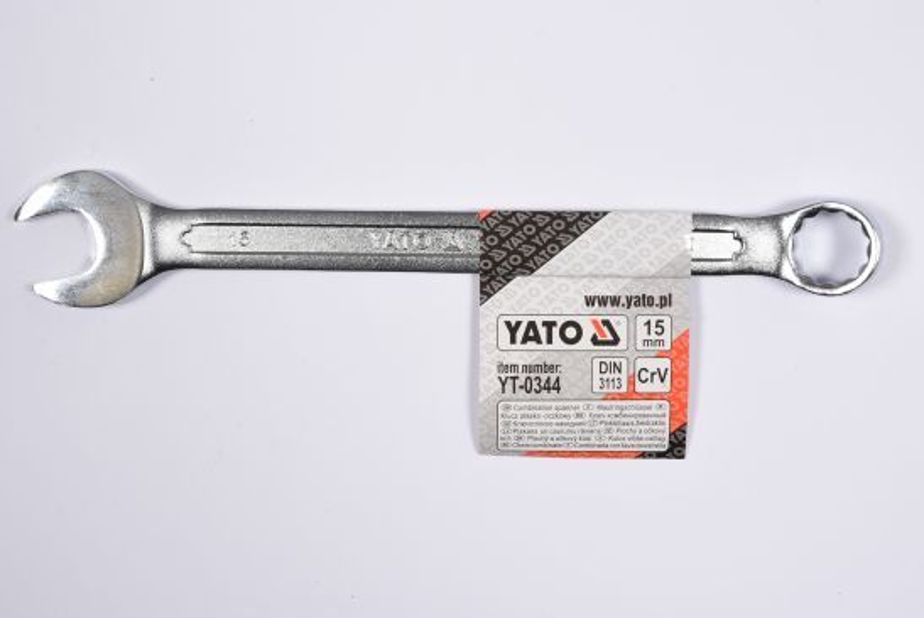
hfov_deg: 27.0
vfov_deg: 18.2
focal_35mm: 75
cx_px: 462
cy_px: 309
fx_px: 1927
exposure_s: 1/125
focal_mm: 50
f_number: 14
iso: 250
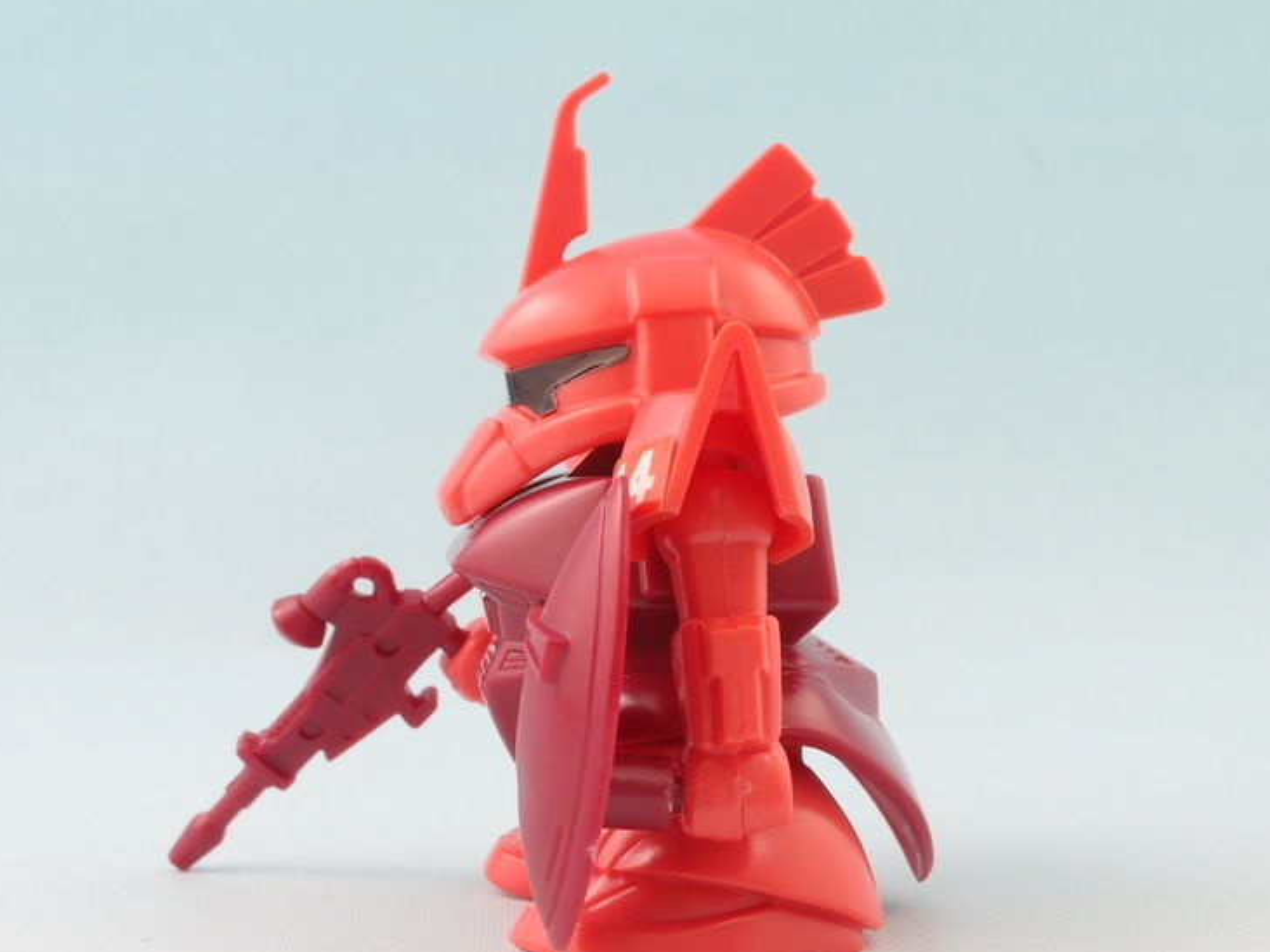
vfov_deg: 20.7
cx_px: 654
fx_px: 2605
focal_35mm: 71
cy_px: 513
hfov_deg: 27.4
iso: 100
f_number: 8
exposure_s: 1
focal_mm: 14.05
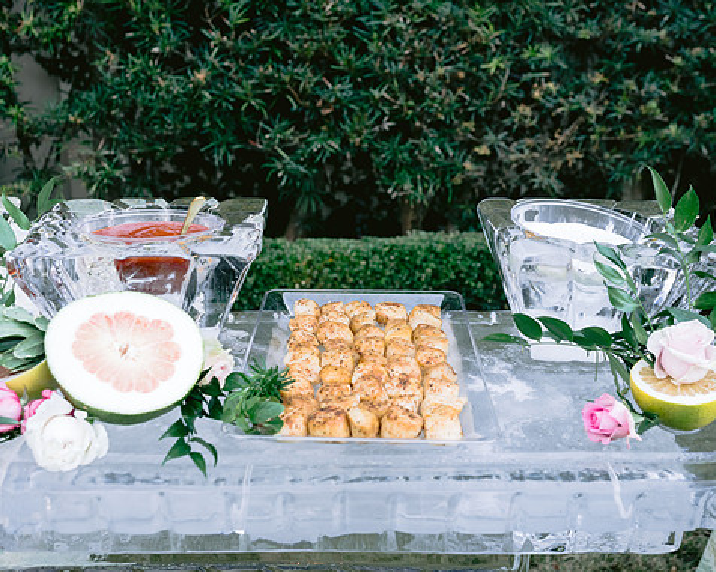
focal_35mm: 41
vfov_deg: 36.4
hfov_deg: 44.8
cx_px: 340
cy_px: 284
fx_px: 868
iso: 500
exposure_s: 1/125
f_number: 4
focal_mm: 35
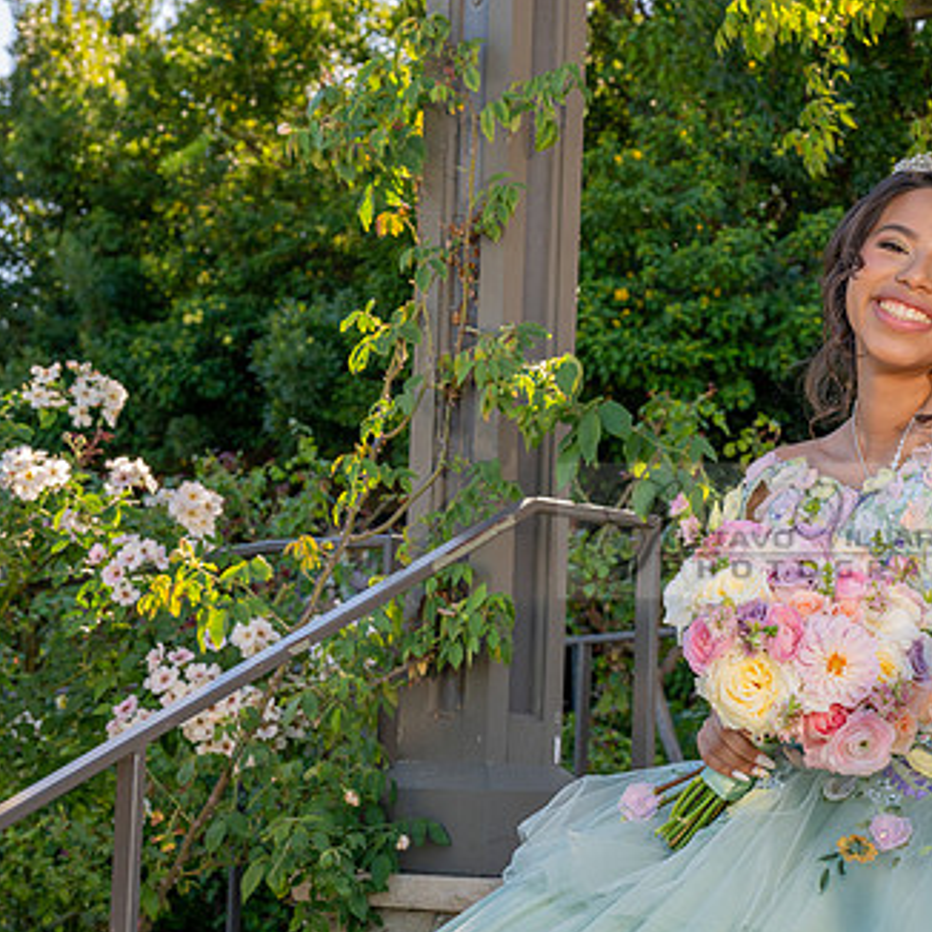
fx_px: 2589
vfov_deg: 20.4
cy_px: 587
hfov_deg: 20.2
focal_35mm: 85
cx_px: 721
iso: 200
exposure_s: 1/200
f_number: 7.1
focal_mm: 51
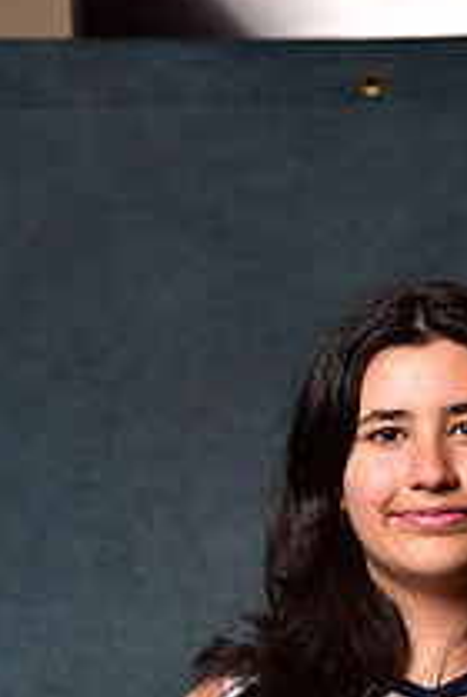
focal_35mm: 194
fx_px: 3762
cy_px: 867
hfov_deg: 7.1
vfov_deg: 10.4
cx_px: 345
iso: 100
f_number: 5
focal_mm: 70
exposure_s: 1/200
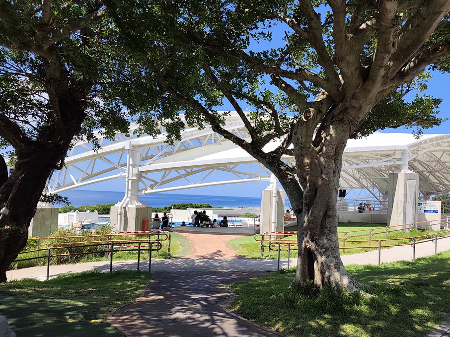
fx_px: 338
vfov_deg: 52.9
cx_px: 237
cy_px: 188
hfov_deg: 67.3
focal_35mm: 26
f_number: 1.7
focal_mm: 6.07
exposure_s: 1/1574
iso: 100
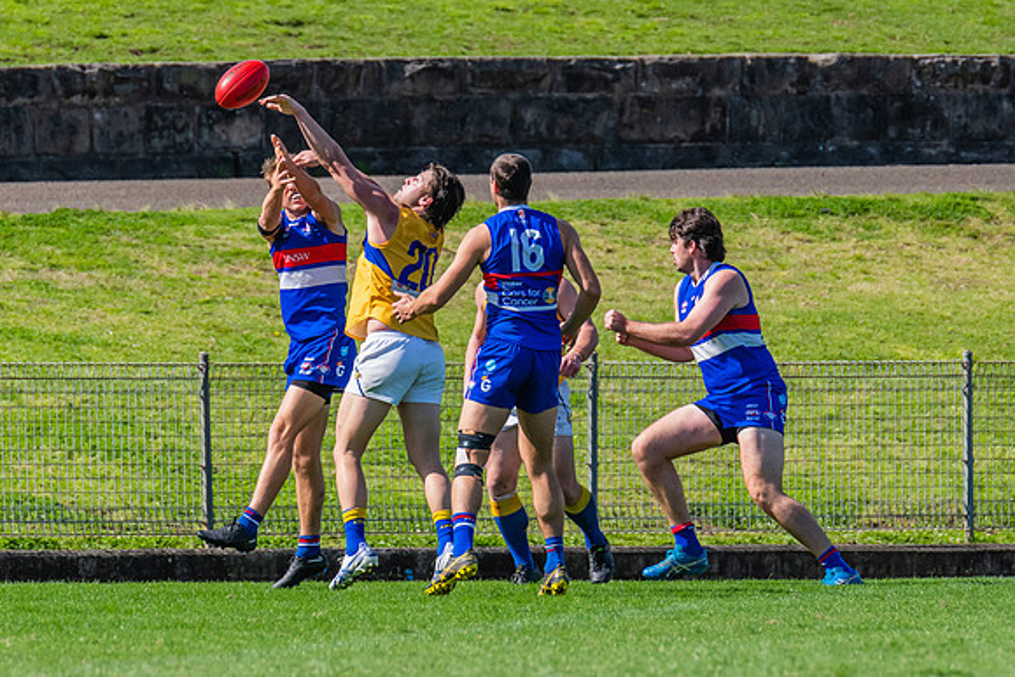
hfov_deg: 3.0
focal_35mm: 695
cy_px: 281
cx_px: 368
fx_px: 19587
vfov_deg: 2.0
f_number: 7.1
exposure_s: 1/1600
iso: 800
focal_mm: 420
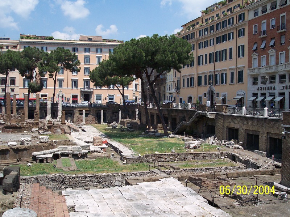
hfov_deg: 49.0
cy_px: 108
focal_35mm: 38
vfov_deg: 37.7
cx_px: 145
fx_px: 318
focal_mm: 8
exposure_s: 1/700
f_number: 4.8
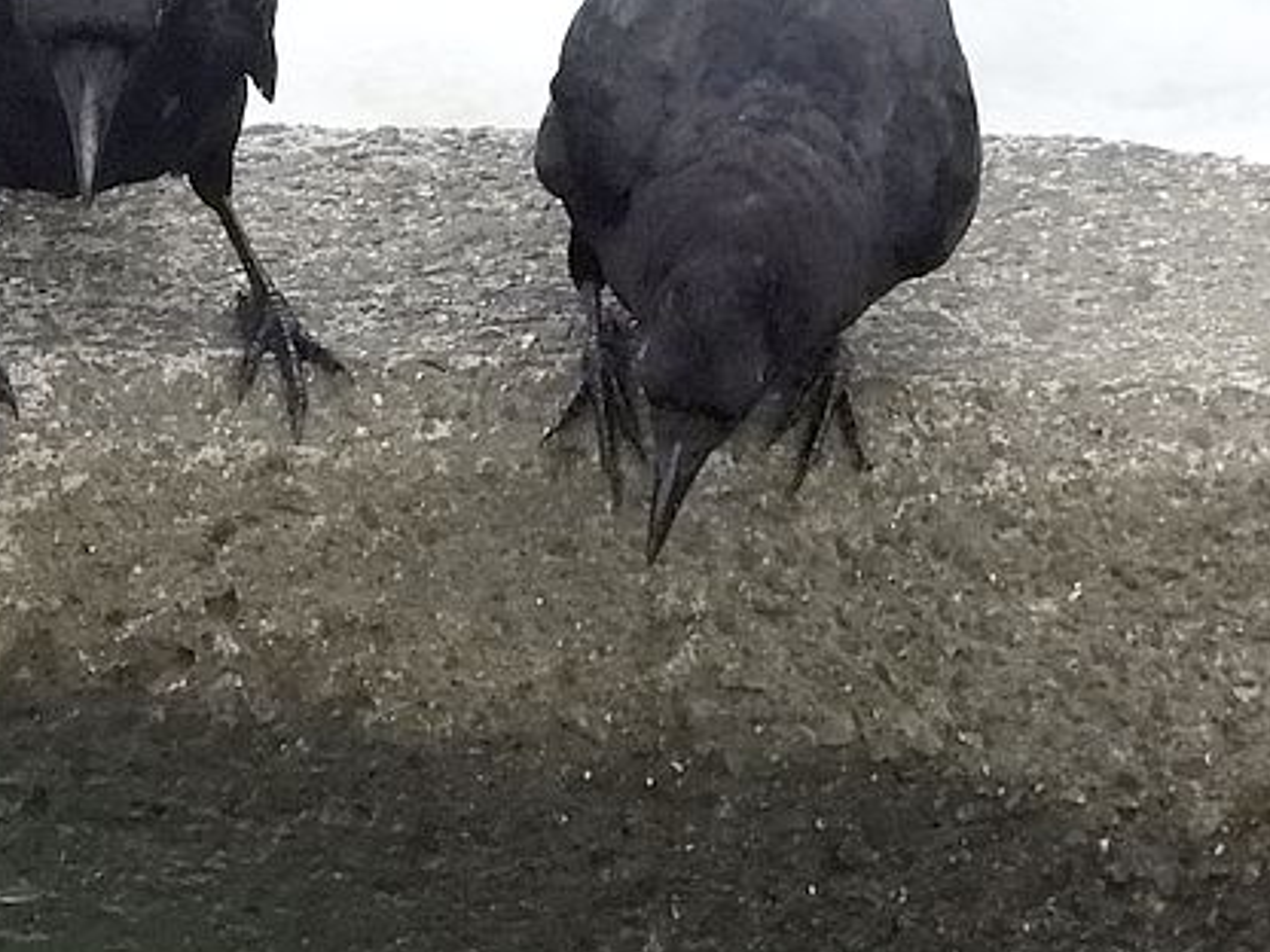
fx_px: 77522
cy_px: 198
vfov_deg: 0.7
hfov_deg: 0.9
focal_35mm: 2113
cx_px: 299
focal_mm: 196
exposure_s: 1/1600
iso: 1600
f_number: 5.6
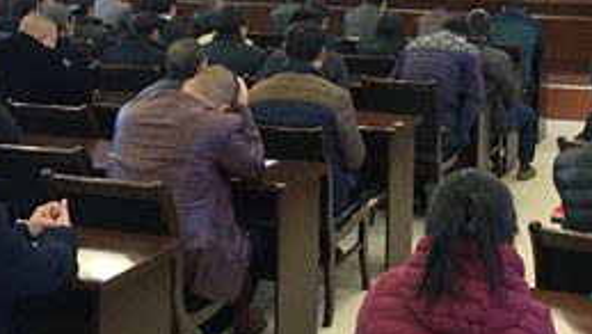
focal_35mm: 61
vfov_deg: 19.4
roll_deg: -1.4
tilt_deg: -5.5
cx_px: 437
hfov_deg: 33.7
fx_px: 958
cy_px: 42
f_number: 2.2
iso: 125
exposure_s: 1/33
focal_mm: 4.15
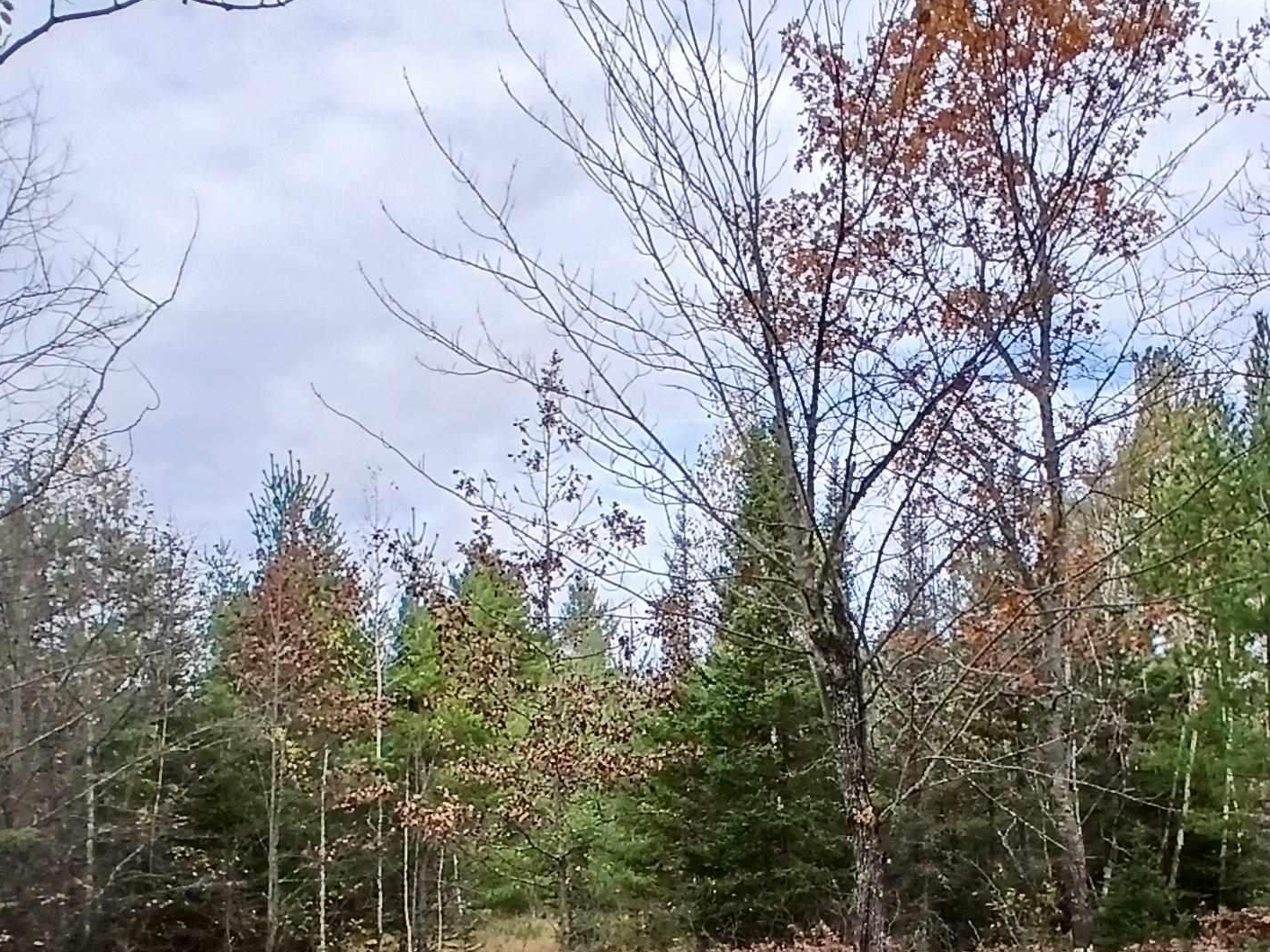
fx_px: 1137
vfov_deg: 42.7
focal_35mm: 31
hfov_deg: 57.6
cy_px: 805
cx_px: 795
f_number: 2.2
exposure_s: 1/666
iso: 50
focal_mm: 1.4
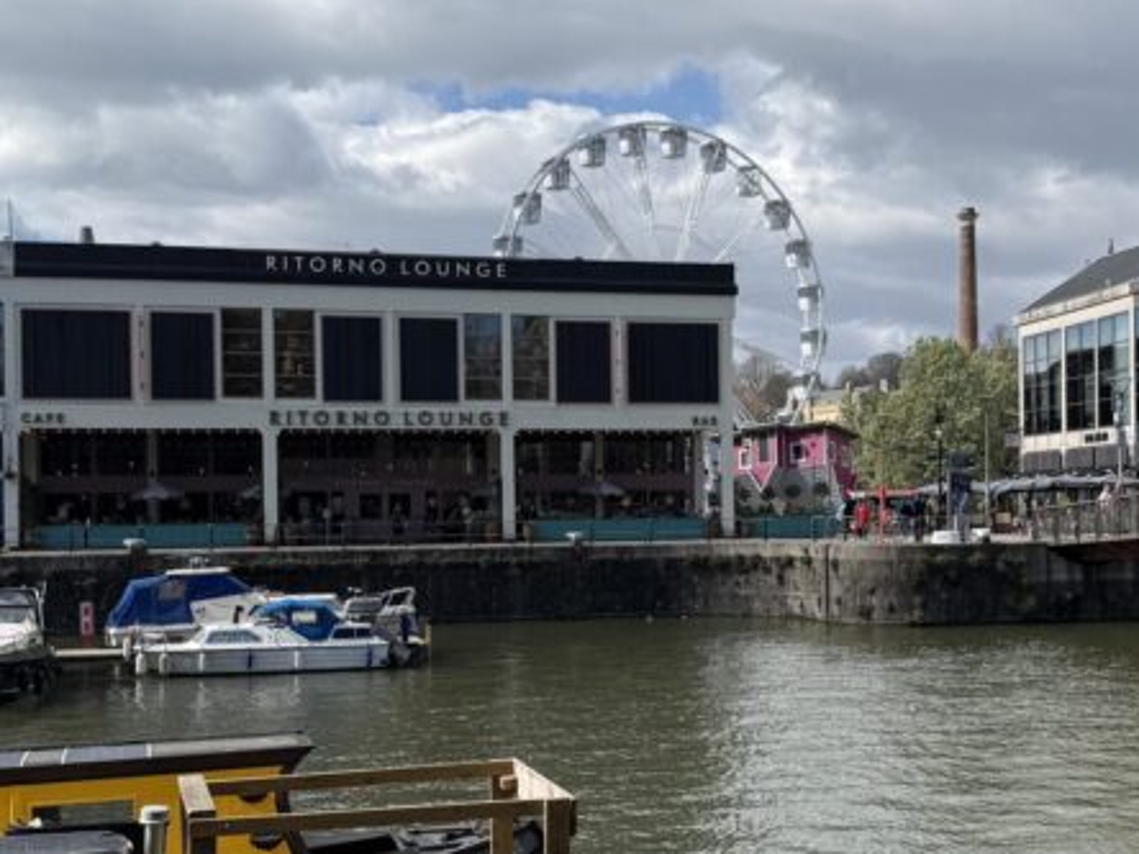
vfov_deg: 27.0
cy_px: 500
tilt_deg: +0.1
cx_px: 770
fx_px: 1777
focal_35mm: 54
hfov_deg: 35.2
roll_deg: +0.8
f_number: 1.78
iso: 80
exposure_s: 1/5319
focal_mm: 6.76
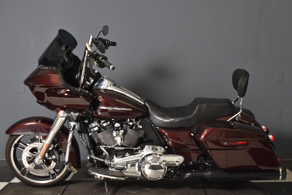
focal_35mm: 55
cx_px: 147
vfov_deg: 24.8
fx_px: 442
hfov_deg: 36.5
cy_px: 100
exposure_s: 1/160
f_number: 4.5
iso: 800
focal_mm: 35
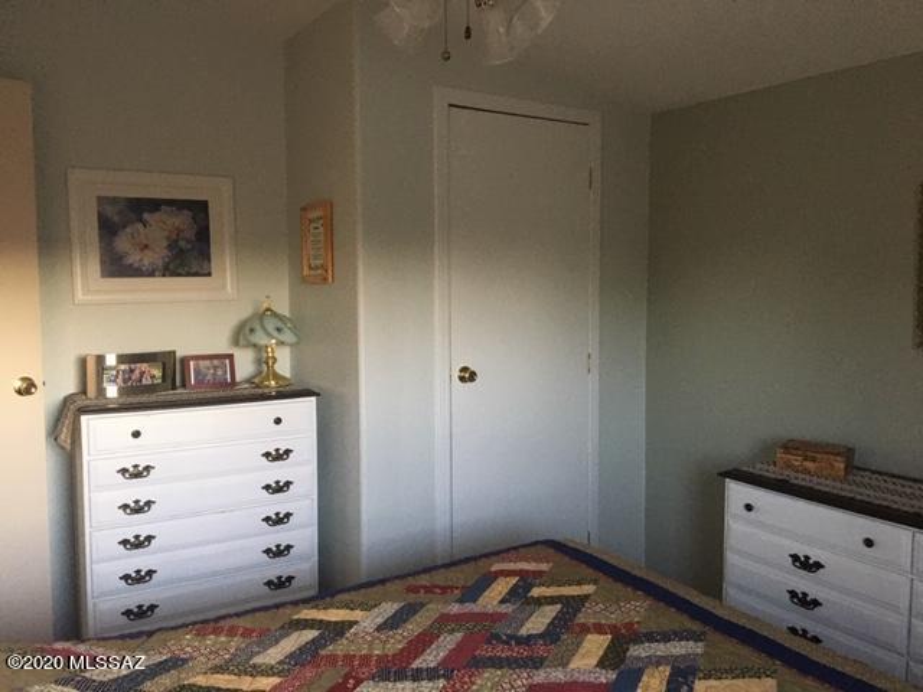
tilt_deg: -3.9
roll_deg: -1.2
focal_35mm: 29
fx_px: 773
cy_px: 346
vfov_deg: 48.2
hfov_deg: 61.7
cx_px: 462
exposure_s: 1/30
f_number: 2.2
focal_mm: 4.15
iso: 200
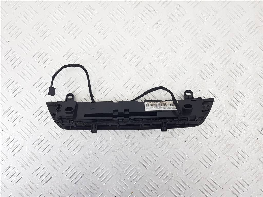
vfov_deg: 53.1
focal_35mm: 26
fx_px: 198
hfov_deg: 67.3
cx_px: 132
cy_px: 98
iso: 64
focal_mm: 4.2
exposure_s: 1/100
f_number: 1.7
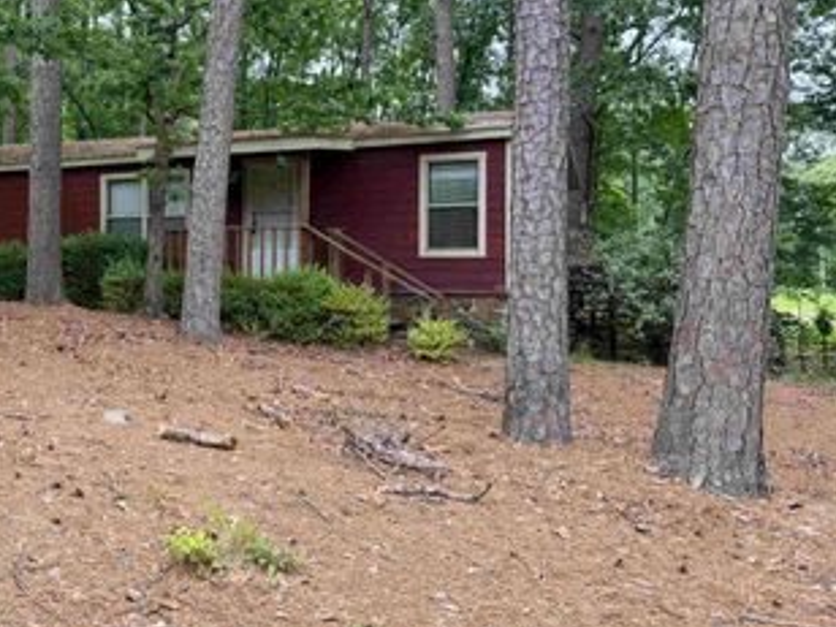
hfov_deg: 45.6
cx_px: 174
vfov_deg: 36.7
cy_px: 265
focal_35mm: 39
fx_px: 942
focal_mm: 6.76
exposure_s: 1/353
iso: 100
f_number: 1.78
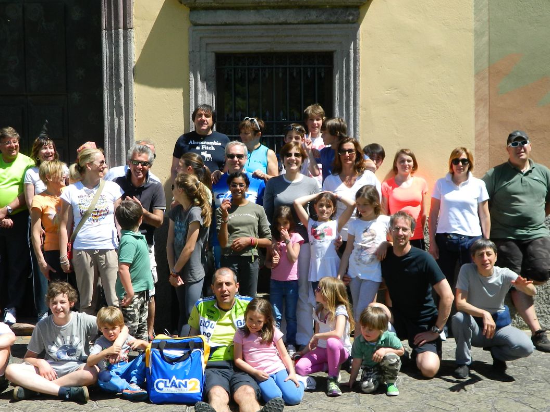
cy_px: 229
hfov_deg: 40.4
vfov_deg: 30.8
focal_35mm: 47
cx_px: 241
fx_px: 747
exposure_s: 1/800
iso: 80
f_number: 3.2
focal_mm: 5.6
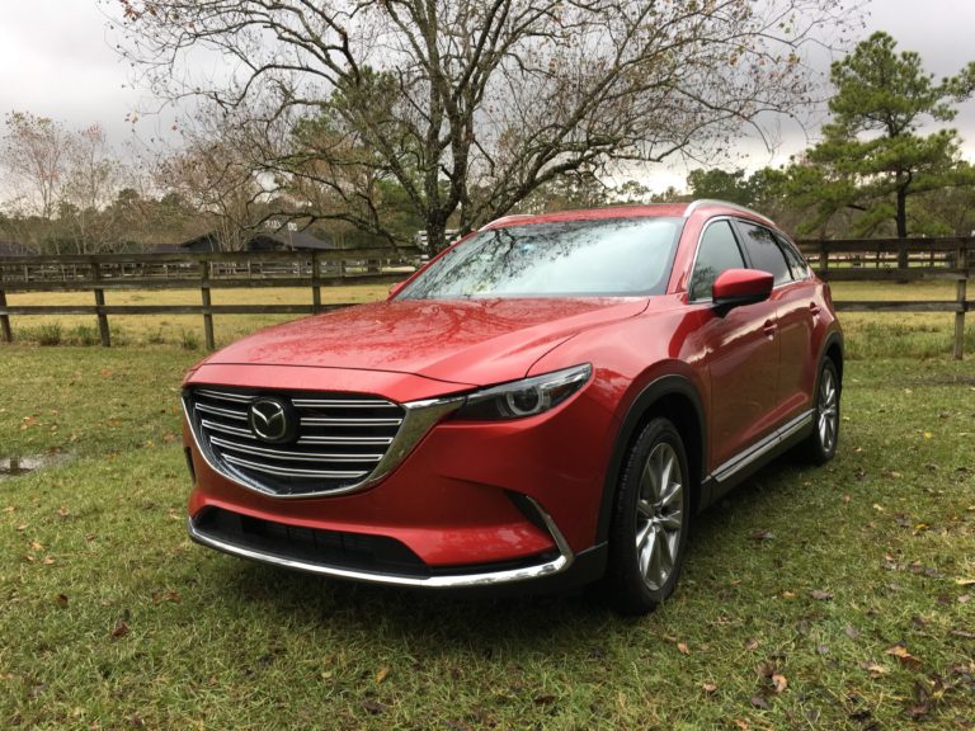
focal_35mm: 29
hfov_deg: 61.7
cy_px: 366
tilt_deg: -6.3
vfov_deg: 48.2
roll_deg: +1.0
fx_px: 817
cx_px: 488
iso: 40
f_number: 2.2
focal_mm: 4.15
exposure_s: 1/120
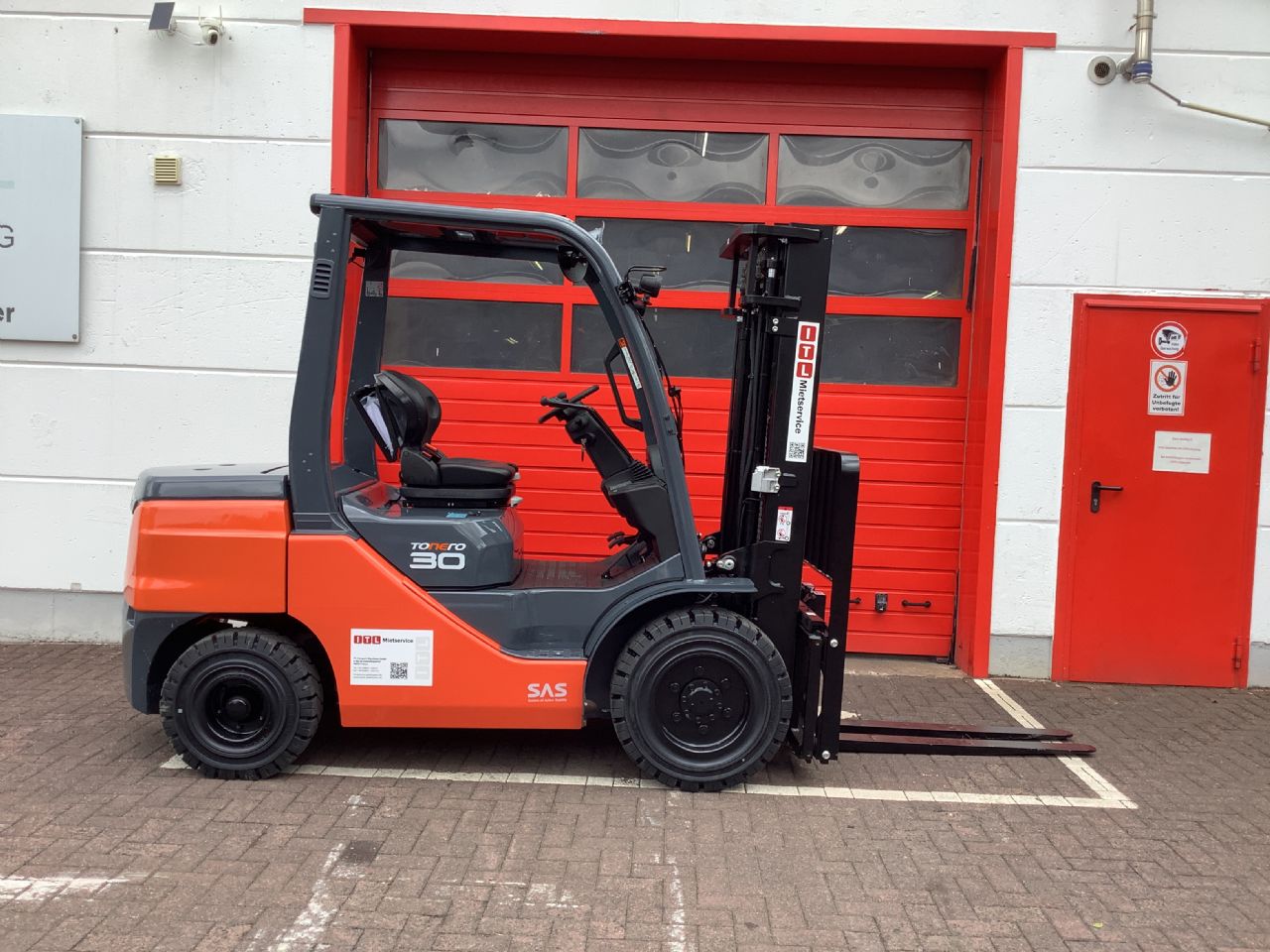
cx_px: 635
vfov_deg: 45.4
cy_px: 476
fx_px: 1137
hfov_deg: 58.4
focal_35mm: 31
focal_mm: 3.3
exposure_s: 1/275
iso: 25
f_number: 2.4
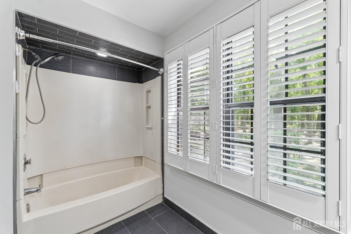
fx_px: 136
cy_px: 117
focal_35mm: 14
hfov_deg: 104.3
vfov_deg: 81.2
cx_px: 176
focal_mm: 14
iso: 2500
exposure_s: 1/60
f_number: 9
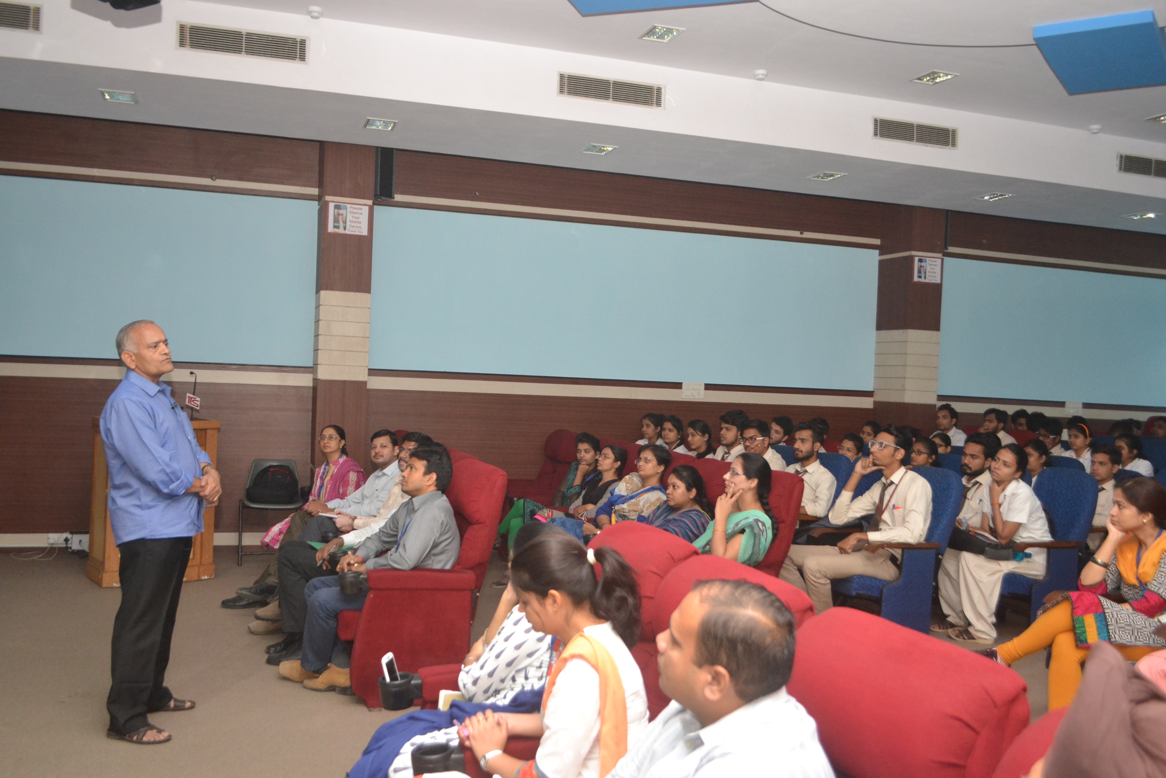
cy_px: 389
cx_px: 583
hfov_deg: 57.2
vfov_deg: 40.0
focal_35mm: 33
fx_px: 1069
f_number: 4
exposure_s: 1/60
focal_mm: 22
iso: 1600
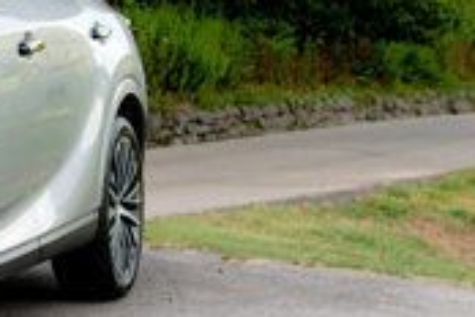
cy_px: 187
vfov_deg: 10.6
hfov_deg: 14.7
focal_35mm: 129
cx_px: -259
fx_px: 1702
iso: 500
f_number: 5
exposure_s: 1/500
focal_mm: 34
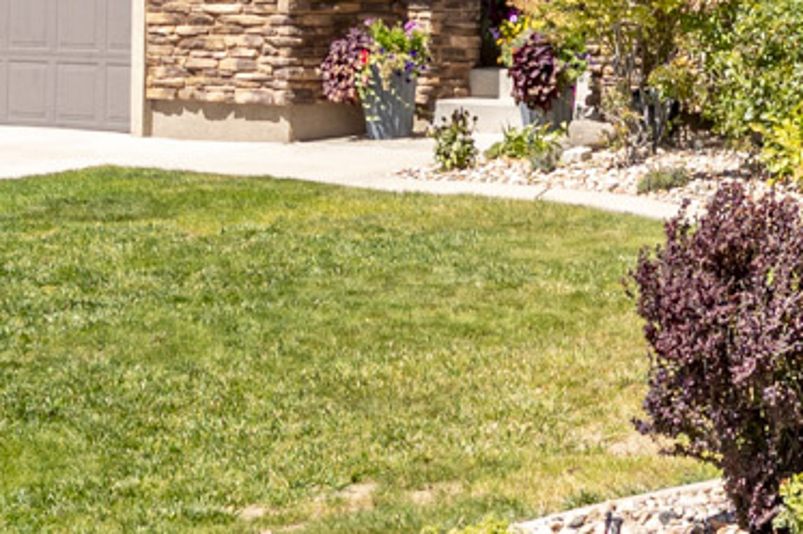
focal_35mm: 126
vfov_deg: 10.8
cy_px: -13
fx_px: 2808
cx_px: 1020
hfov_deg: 15.5
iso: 200
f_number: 13
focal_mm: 23.5
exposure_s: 1/250
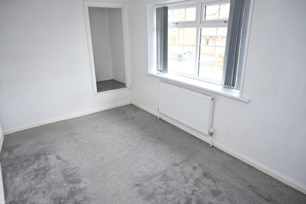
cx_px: 153
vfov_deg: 53.1
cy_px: 102
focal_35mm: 24
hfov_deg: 73.7
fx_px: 204
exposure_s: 1/25
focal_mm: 16
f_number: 3.5
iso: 220
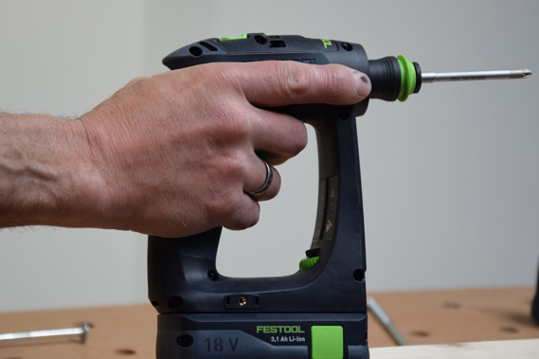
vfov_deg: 11.2
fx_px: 1834
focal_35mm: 123
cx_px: 274
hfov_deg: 16.7
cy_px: 176
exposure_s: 1/60
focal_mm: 75
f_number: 5.3
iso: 1000
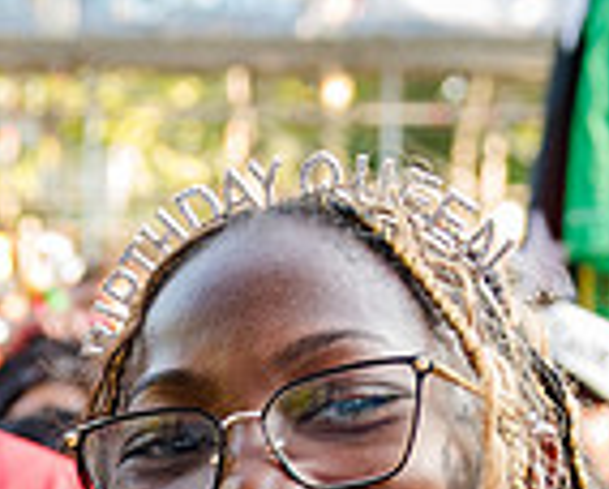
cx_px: -295
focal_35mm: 169
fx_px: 3050
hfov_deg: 11.0
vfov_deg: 8.9
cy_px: 720
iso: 400
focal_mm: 34
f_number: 3.2
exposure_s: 1/100
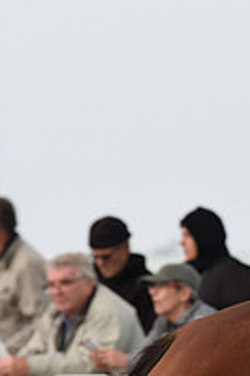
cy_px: 236
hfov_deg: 2.5
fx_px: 5603
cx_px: 539
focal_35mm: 537
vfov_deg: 3.8
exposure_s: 1/500
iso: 1000
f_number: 5.6
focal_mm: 185
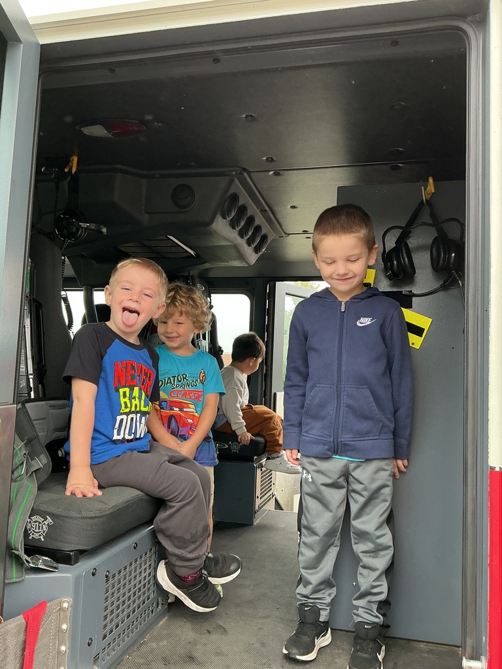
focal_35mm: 29
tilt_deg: +6.5
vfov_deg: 61.7
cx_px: 251
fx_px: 561
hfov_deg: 48.2
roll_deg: -2.5
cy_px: 334
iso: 50
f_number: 1.8
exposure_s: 1/120
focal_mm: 3
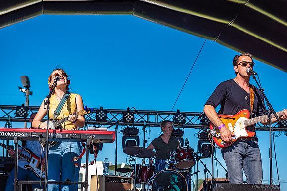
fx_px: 558
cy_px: 96
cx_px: 144
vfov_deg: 19.5
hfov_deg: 28.8
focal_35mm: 70
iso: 100
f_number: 5.6
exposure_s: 1/1000
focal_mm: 70
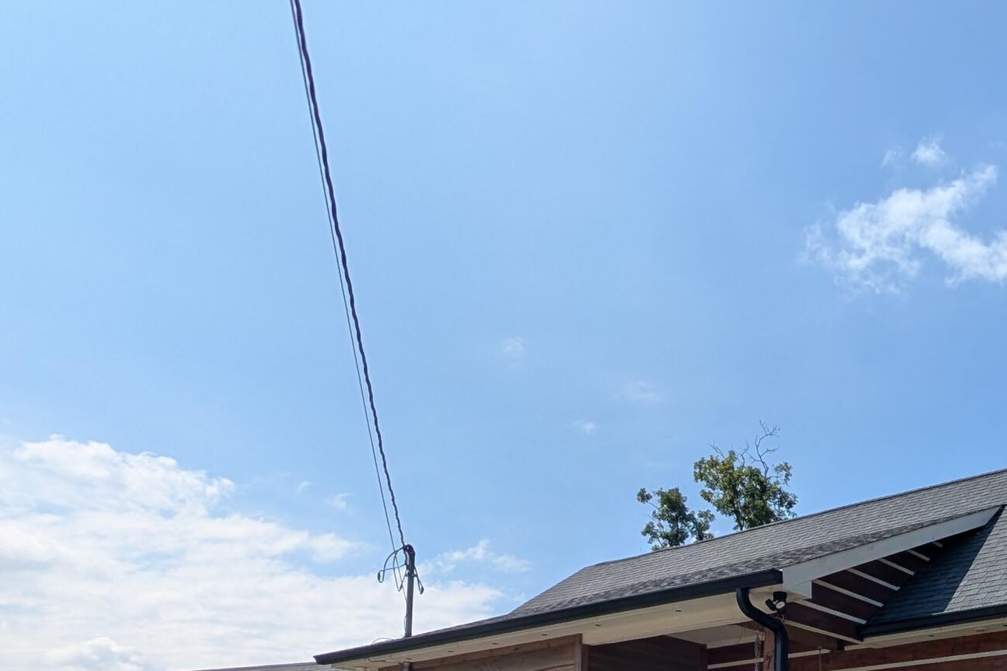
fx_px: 811
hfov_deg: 51.8
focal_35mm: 29
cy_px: 754
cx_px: 992
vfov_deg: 37.1
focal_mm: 2.02
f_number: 1.7
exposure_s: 1/3663
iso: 51
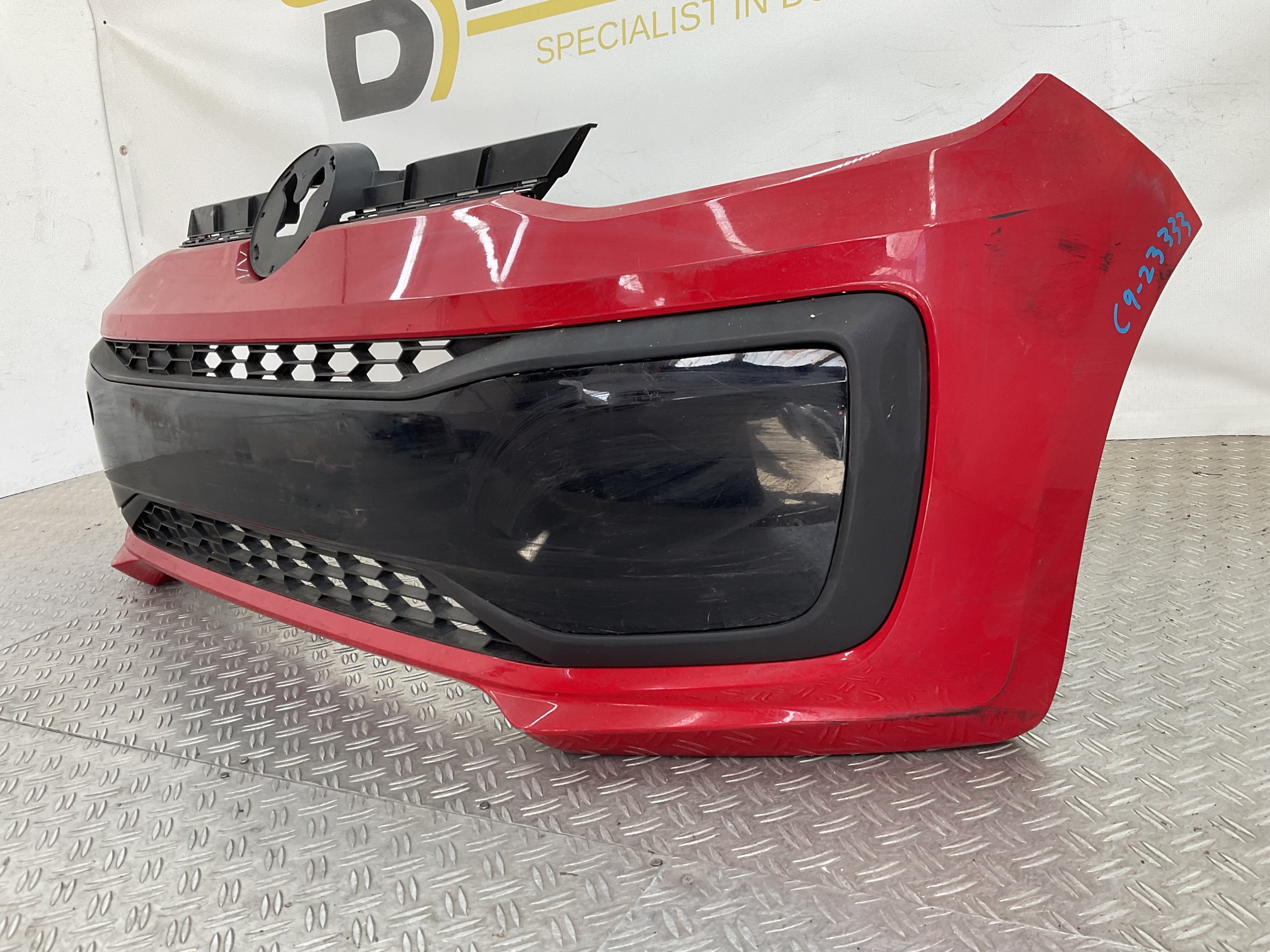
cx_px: 635
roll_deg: +7.4
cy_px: 476
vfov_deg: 48.2
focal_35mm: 29
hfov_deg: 61.7
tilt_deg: -14.8
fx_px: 1064
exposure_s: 1/100
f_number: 1.8
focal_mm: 3
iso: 25
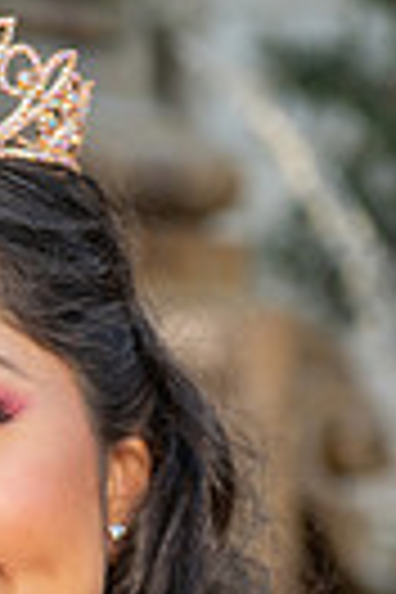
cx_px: -126
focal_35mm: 198
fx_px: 3267
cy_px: 842
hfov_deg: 6.9
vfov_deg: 10.1
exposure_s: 1/200
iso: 320
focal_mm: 58
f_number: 4.5
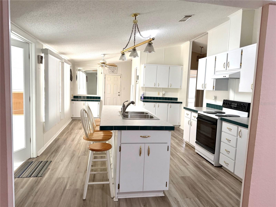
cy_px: 104
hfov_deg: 71.6
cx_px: 138
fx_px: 191
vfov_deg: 56.8
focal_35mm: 24
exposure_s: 1/65
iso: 200
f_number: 1.78
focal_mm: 6.76
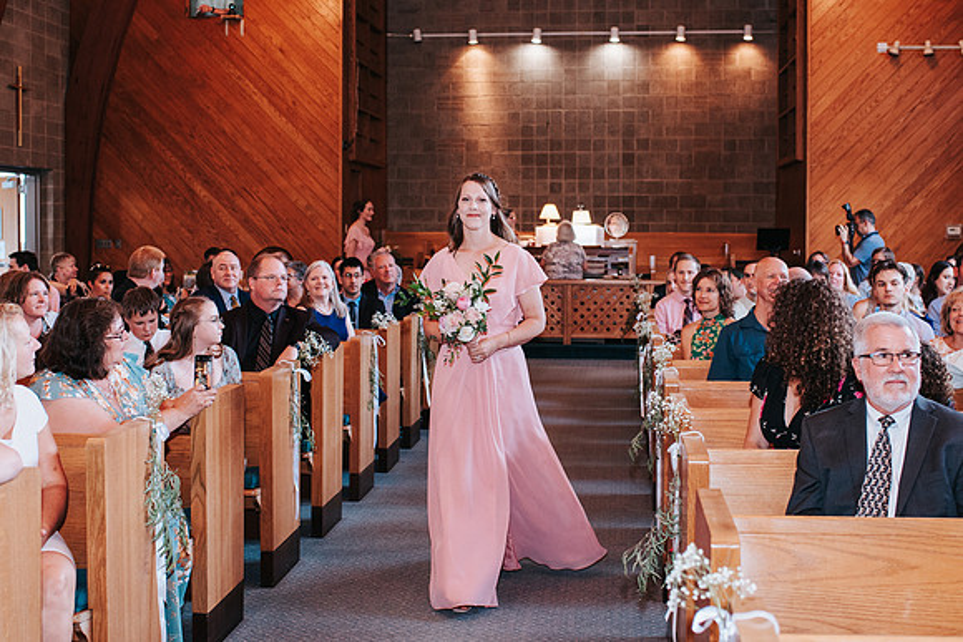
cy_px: 285
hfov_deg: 40.9
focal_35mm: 48
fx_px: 1290
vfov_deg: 28.0
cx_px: 478
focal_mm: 35
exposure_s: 1/125
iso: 1000
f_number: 3.2
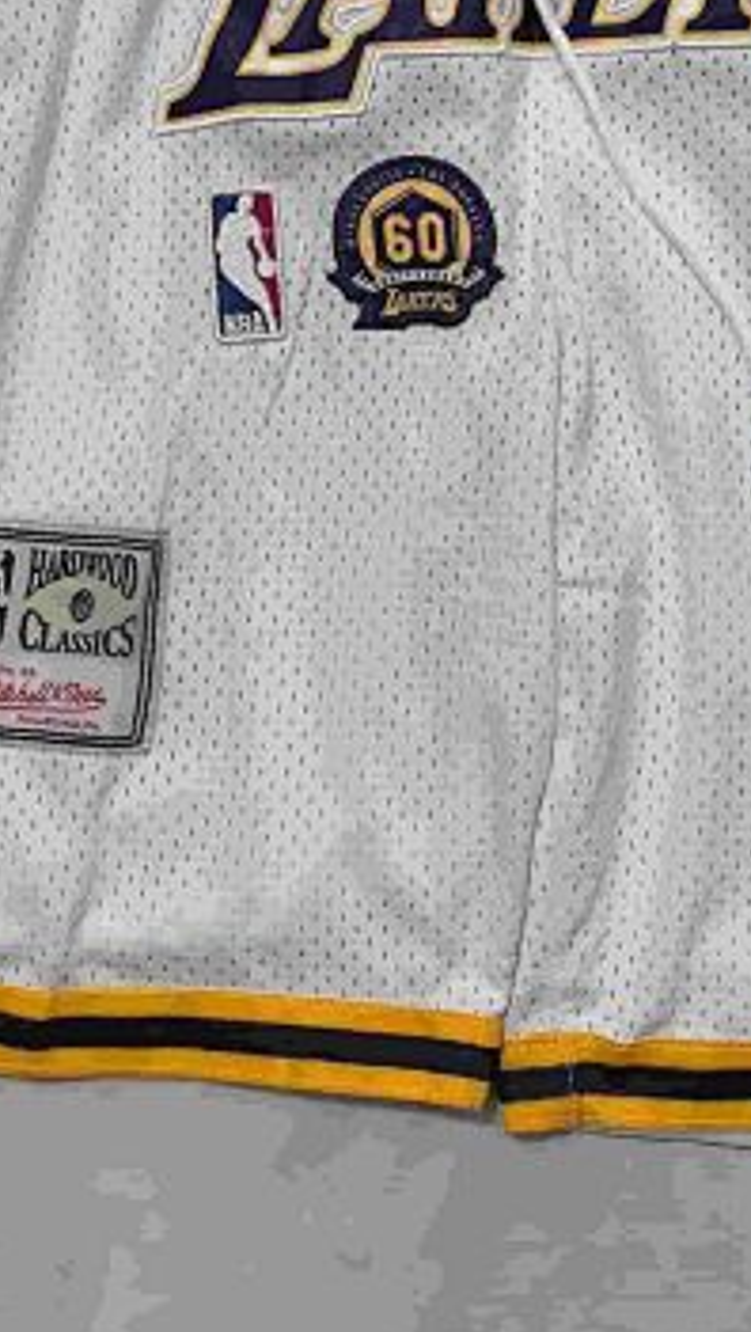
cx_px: 489
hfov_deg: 18.0
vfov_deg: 30.4
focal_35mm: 67
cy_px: 197
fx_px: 2367
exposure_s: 1/50
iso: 200
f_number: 2
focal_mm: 5.75
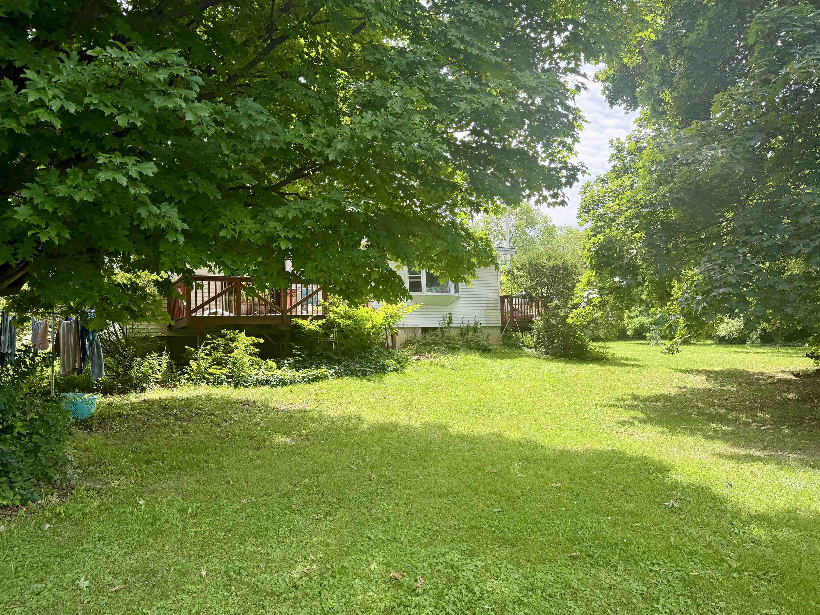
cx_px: 410
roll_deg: +0.0
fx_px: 569
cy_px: 308
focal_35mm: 24
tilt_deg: +6.4
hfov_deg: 71.6
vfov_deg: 56.8
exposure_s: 1/849
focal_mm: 6.76
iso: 80
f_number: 1.78
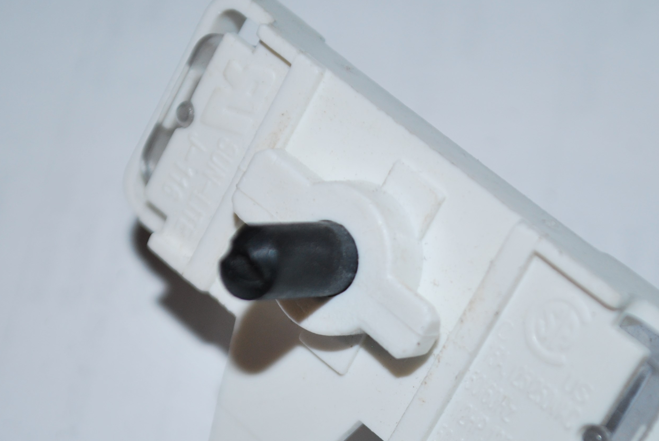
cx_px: 356
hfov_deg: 16.0
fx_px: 2342
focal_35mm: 128
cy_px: 312
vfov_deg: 10.7
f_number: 5.6
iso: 200
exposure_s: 1/60
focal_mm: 55
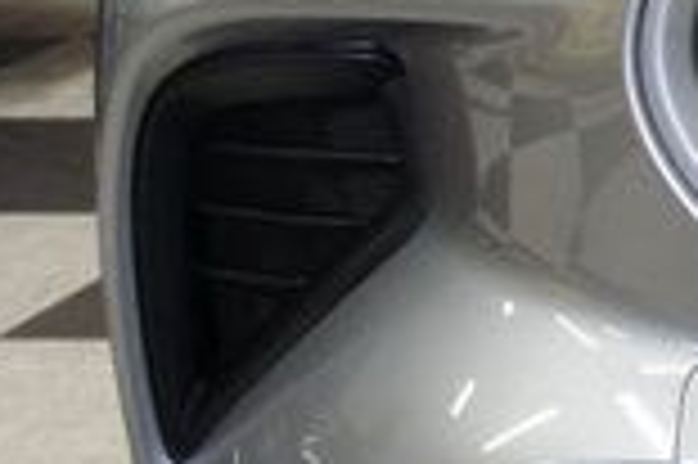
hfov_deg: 7.7
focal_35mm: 247
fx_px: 4790
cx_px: 1774
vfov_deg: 5.5
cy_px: -36
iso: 250
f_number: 4
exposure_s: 1/40
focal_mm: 25
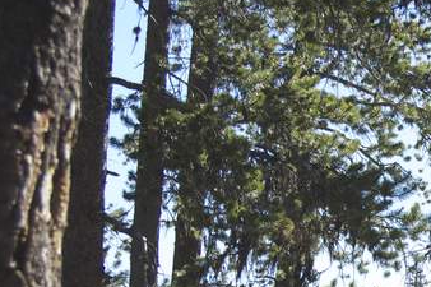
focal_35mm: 124
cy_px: 284
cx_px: 483
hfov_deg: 16.0
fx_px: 1486
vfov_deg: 10.9
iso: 200
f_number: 7.1
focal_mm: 35
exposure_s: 1/200
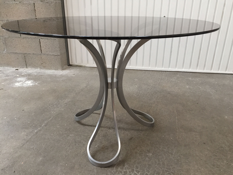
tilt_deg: -25.2
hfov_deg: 61.7
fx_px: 195
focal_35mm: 29
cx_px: 116
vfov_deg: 48.2
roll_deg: -1.2
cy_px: 88
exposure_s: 1/33
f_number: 2.2
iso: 125
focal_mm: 4.15
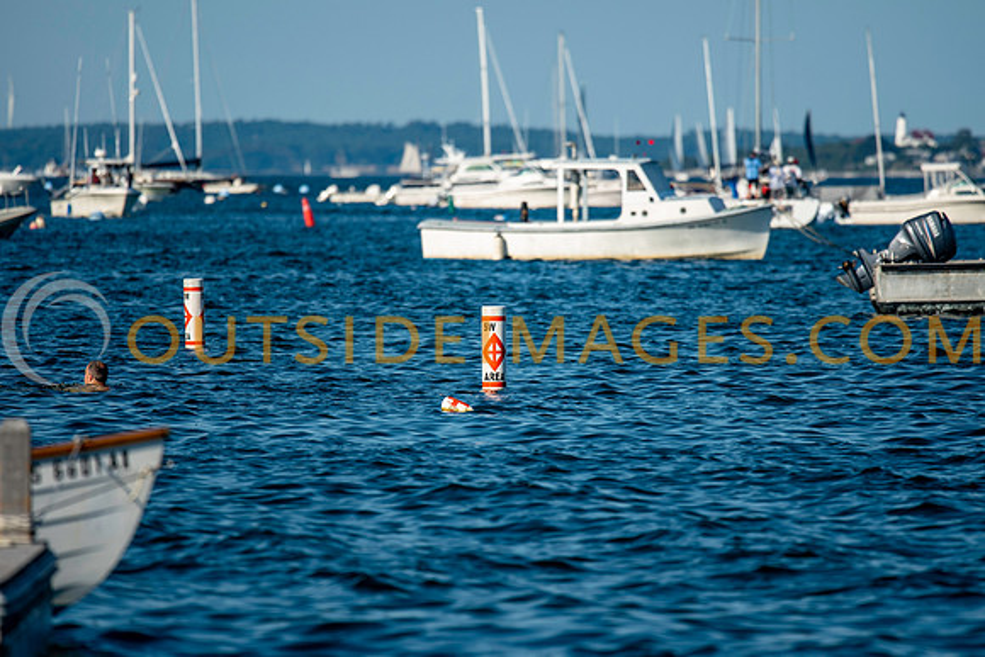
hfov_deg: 4.6
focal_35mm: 450
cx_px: 492
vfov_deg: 3.1
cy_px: 328
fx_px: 12315
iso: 200
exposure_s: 1/2000
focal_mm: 300
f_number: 4
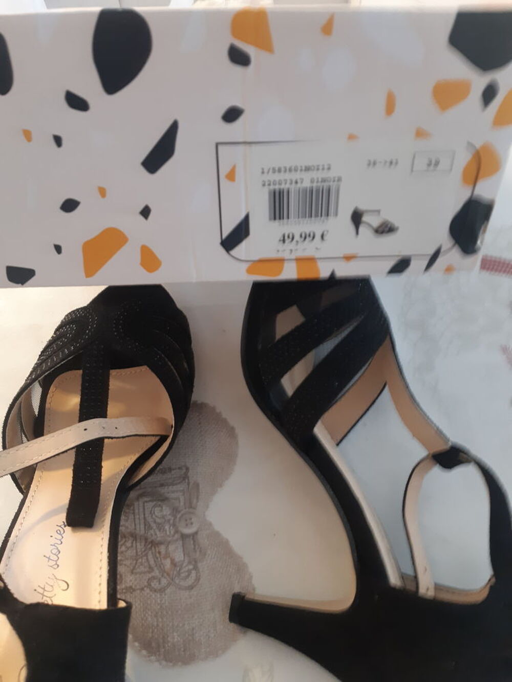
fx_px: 513
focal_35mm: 26
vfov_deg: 67.3
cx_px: 256
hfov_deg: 53.1
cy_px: 341
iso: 250
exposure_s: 1/25
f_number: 1.7
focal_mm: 3.93
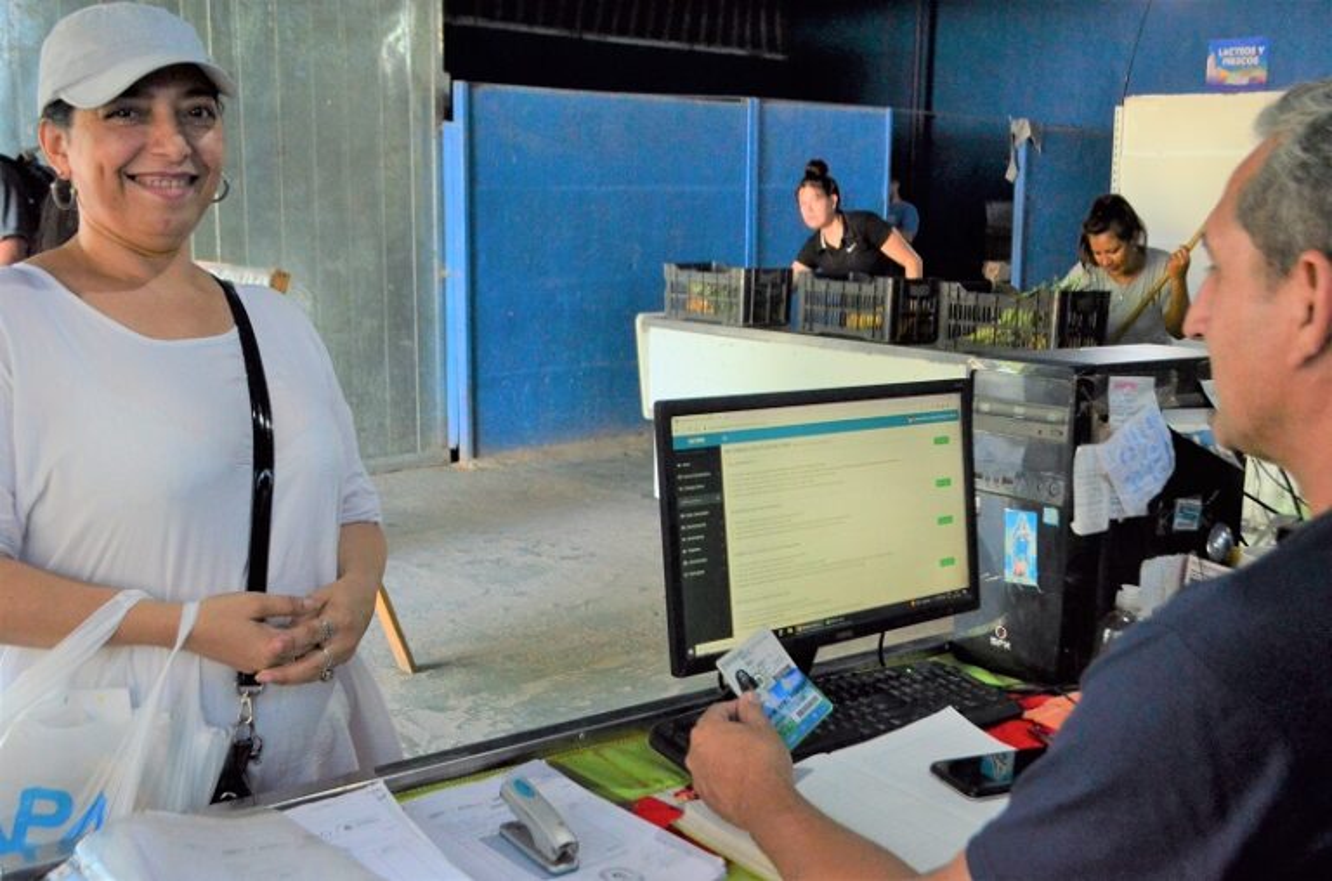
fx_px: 1439
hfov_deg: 49.7
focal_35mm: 39
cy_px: 440
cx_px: 666
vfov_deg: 34.0
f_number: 5.6
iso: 1600
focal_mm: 26
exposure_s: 1/160
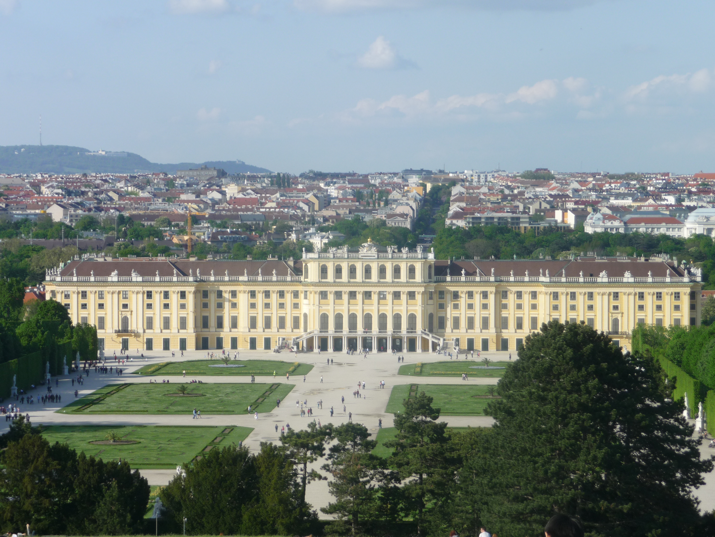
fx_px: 2458
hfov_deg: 16.6
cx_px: 358
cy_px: 268
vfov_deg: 12.5
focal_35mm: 119
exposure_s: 1/500
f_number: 4.7
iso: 100
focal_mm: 20.3
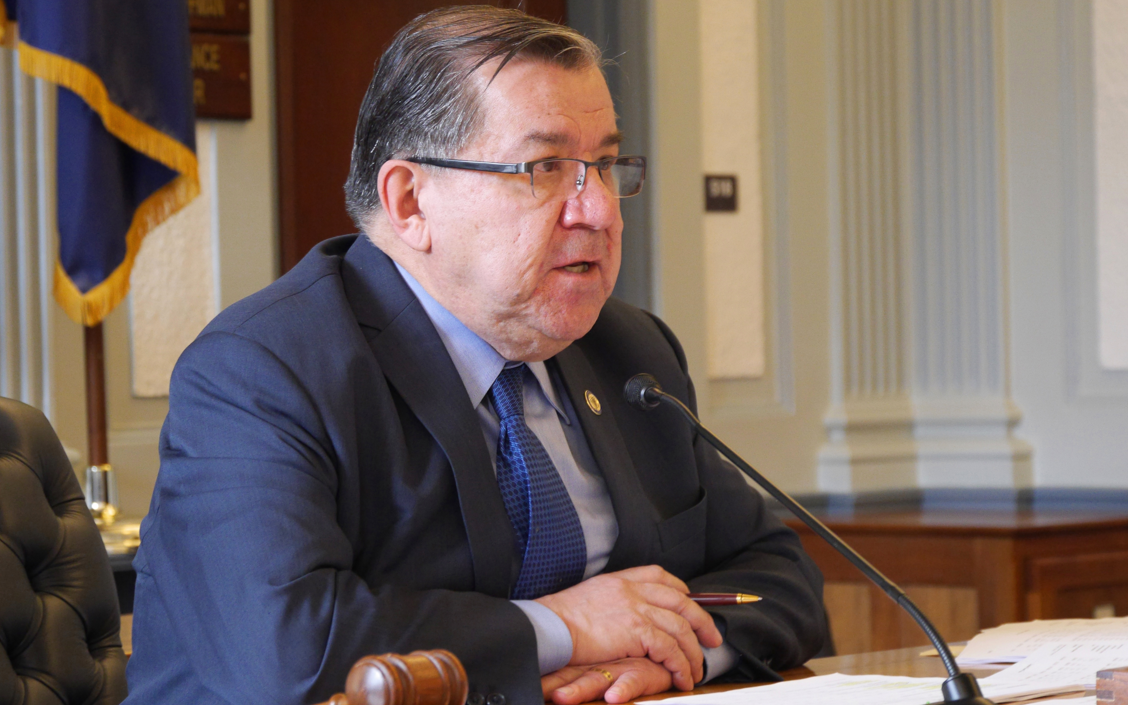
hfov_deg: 17.8
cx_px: 566
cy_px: 385
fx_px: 3597
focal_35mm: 117
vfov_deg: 11.2
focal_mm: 55
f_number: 5.1
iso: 1600
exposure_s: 1/30
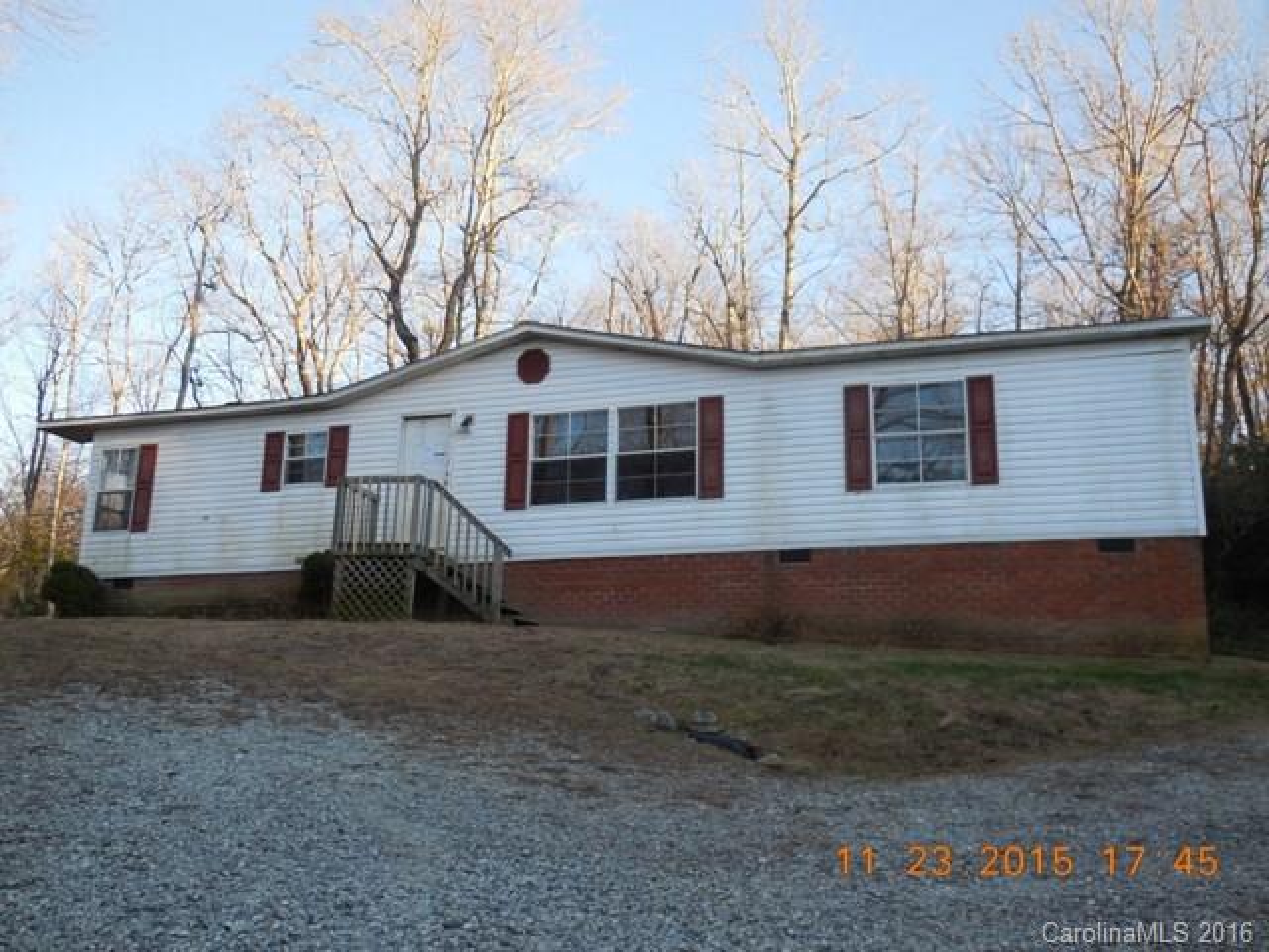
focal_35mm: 34
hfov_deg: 54.0
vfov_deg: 41.8
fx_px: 1246
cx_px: 634
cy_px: 476
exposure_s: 1/200
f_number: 3.4
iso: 125
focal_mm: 6.1
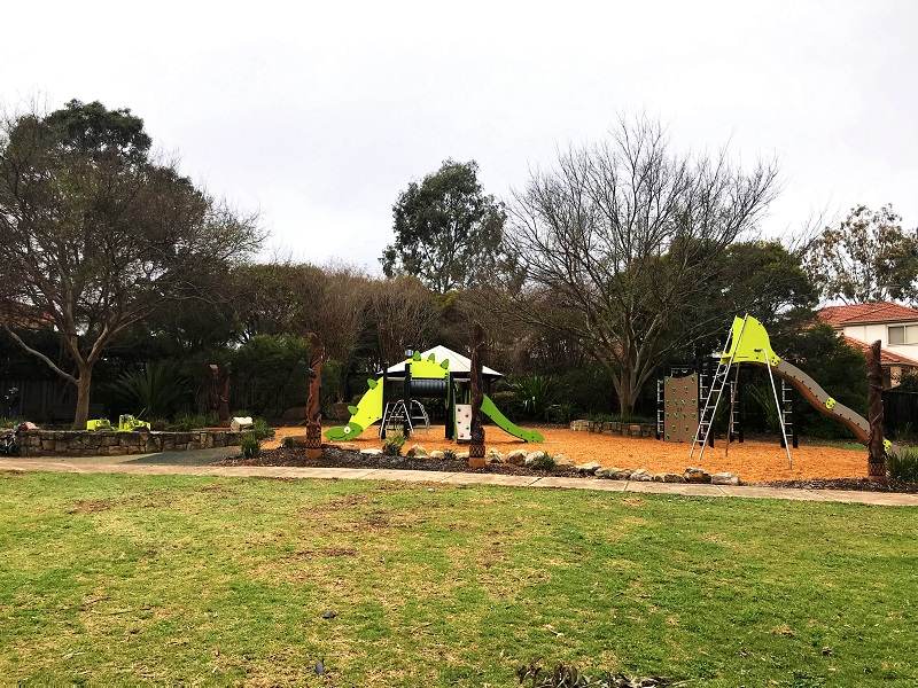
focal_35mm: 28
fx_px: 743
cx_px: 459
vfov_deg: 49.7
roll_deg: -1.1
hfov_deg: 63.4
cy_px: 344
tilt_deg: +6.5
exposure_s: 1/2336
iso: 20
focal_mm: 3.99
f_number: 1.8
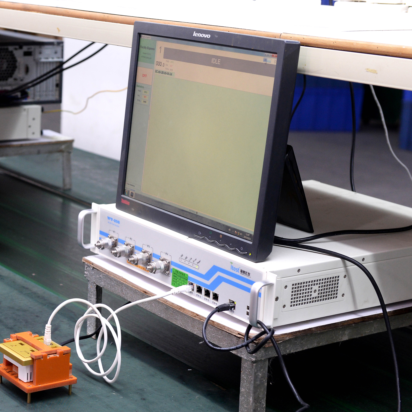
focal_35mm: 62
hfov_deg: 27.4
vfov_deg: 27.7
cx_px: 109
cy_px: 205
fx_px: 835
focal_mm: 48
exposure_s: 1/80
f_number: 5
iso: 1000
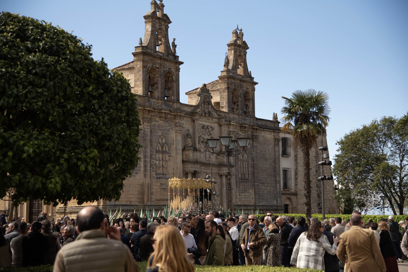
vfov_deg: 21.9
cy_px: 136
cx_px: 204
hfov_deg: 32.4
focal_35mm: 62
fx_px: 703
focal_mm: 62
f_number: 4
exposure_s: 1/2000
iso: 320
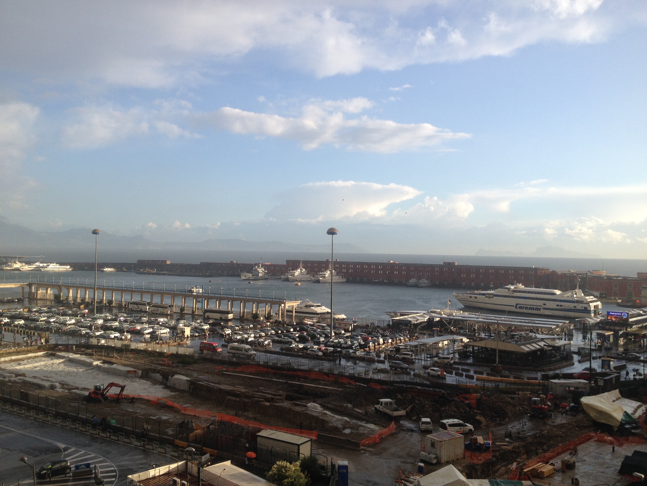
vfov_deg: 40.7
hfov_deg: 52.6
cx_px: 324
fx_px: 654
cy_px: 243
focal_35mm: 35
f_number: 2.4
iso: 50
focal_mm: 4.28
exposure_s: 1/1126
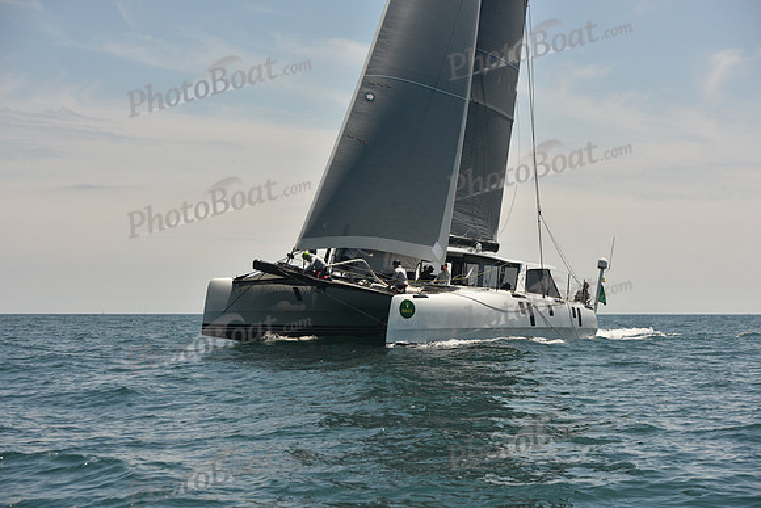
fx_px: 1480
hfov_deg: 28.8
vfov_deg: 19.5
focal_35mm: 70
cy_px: 254
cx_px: 380
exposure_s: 1/1250
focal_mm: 70
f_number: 6.3
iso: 320
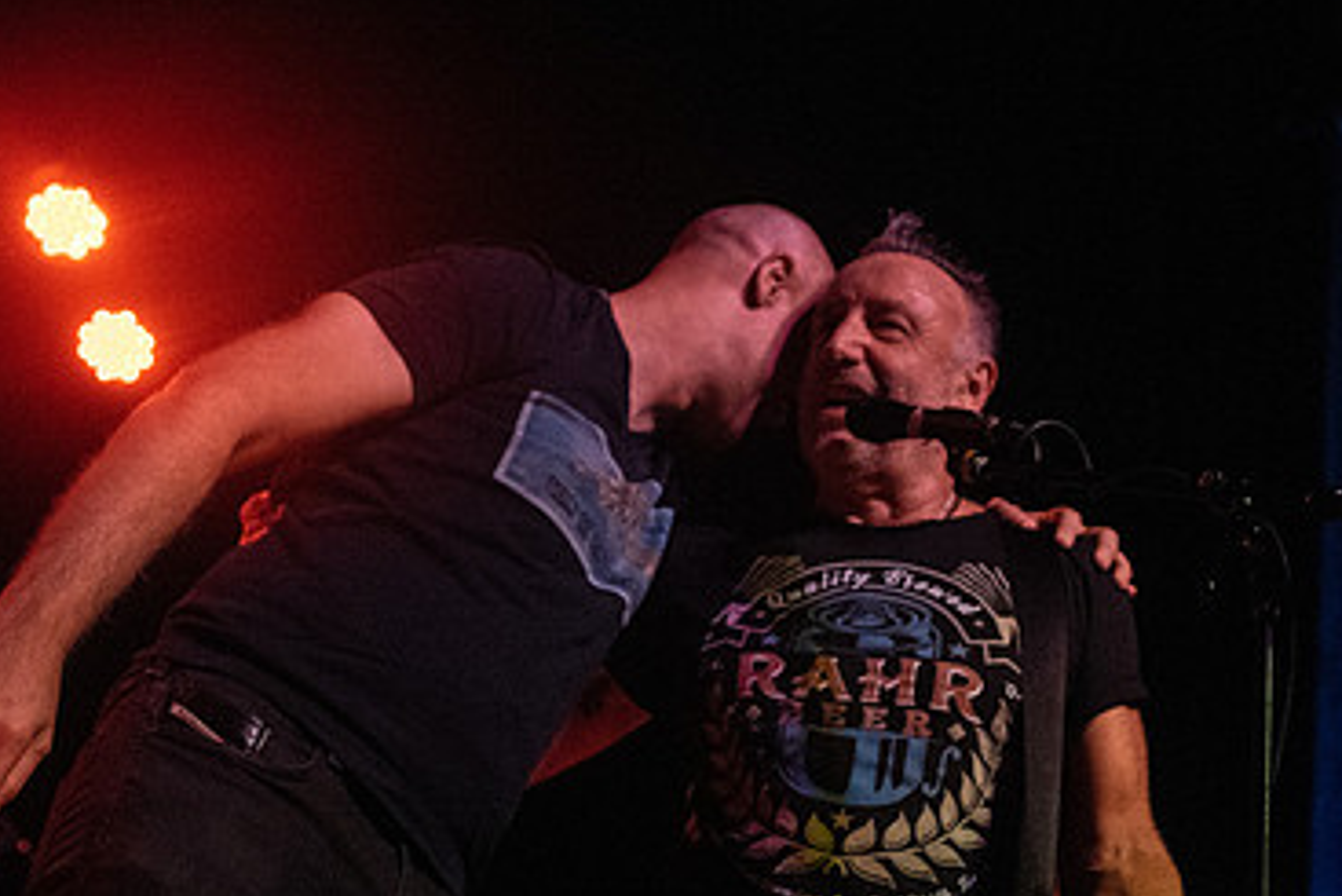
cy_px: 496
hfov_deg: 27.7
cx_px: 769
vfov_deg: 18.7
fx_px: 2722
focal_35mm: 73
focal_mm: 44
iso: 3200
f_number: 3.5
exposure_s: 1/500
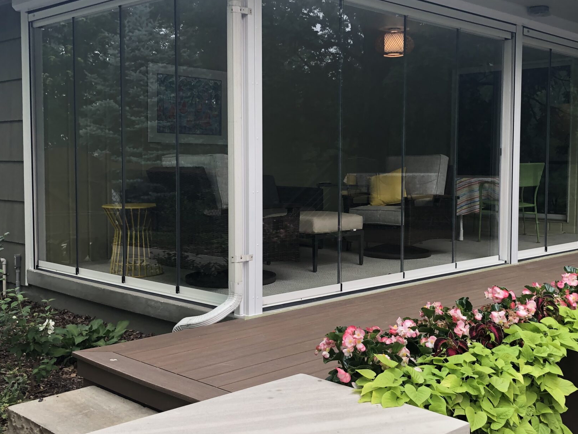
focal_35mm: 44
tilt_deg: -2.7
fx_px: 735
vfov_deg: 32.9
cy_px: 222
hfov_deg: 42.8
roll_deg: -0.4
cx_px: 342
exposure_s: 1/120
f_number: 1.8
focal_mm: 3.99
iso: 32
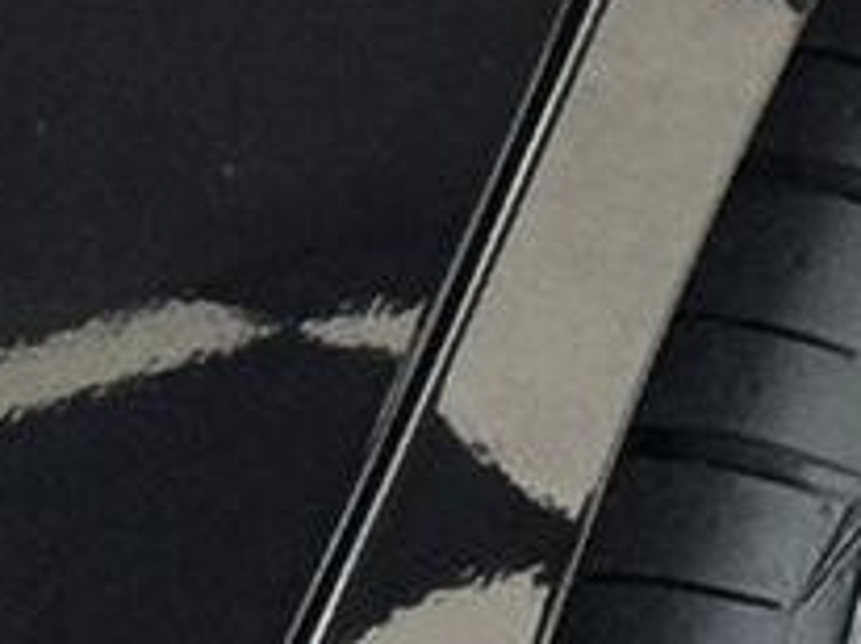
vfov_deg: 2.7
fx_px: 13764
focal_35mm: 554
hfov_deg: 3.5
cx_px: 1977
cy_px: 778
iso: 200
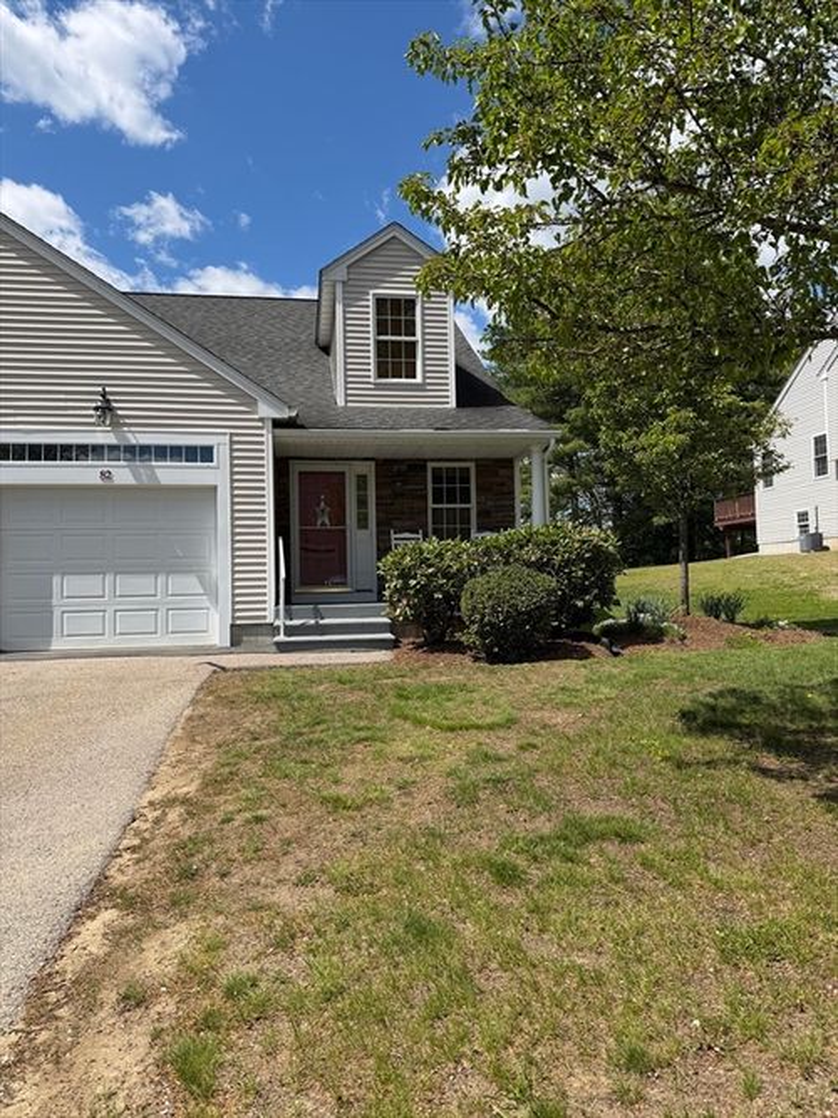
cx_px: 419
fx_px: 775
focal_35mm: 24
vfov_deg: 71.6
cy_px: 559
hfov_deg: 56.8
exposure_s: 1/4975
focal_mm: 6.76
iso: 80
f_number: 1.78
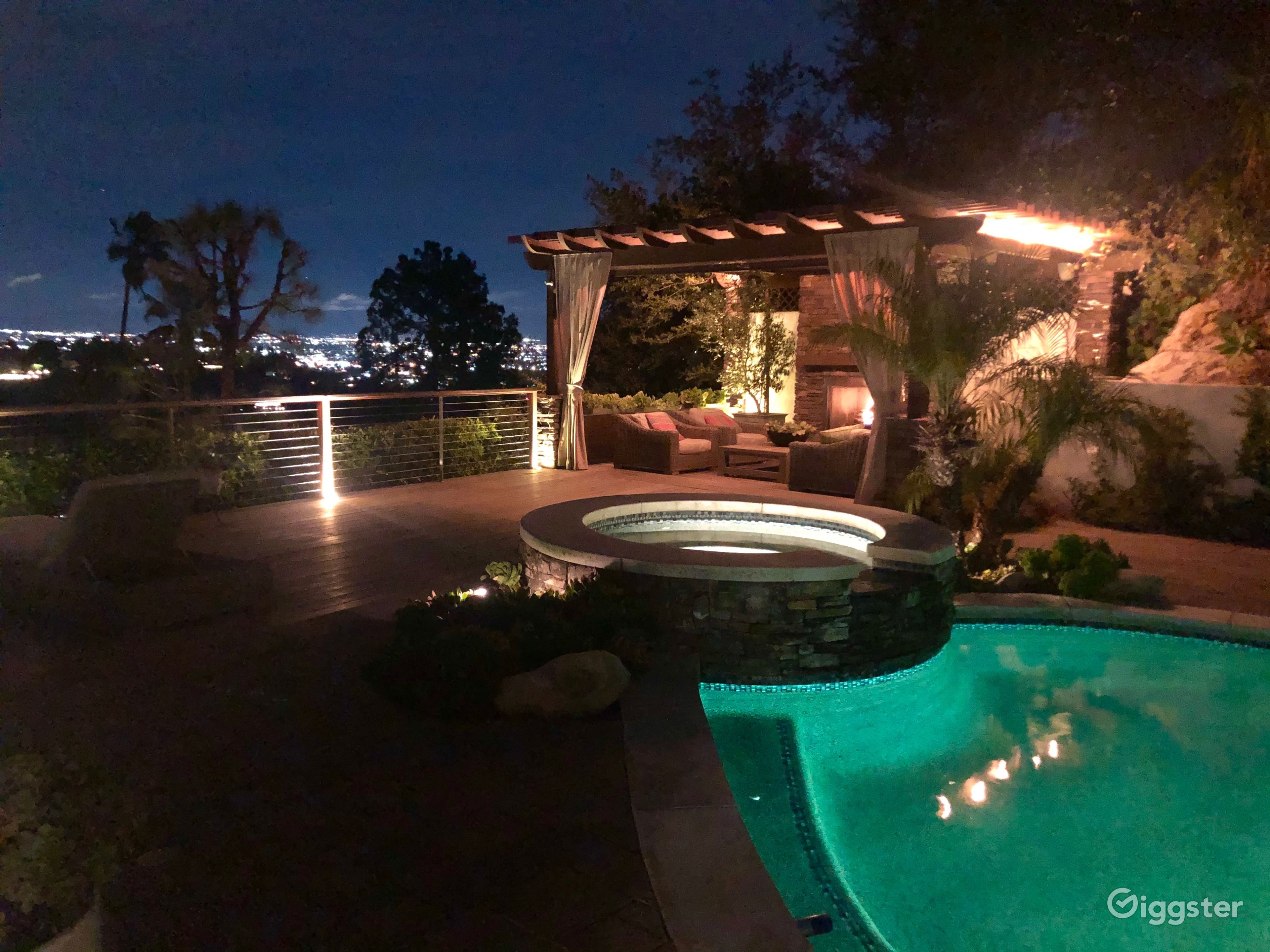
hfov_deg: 63.4
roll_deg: -1.0
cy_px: 476
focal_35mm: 28
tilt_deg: -6.2
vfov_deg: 49.7
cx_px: 635
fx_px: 1027
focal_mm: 3.99
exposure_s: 1/4
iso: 1250
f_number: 1.8
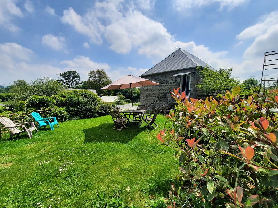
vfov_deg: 89.9
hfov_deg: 106.2
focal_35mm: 13
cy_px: 104
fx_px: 104
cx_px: 139
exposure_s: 1/3378
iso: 40
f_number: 2.2
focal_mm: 1.74
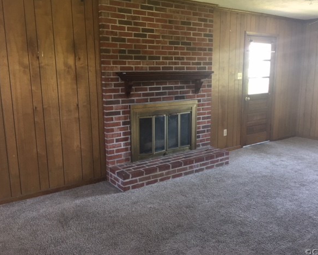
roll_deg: +0.5
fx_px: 292
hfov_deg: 57.1
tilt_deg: -9.8
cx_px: 170
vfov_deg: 47.2
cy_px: 127
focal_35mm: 31
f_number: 2.2
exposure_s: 1/30
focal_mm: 4.15
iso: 125
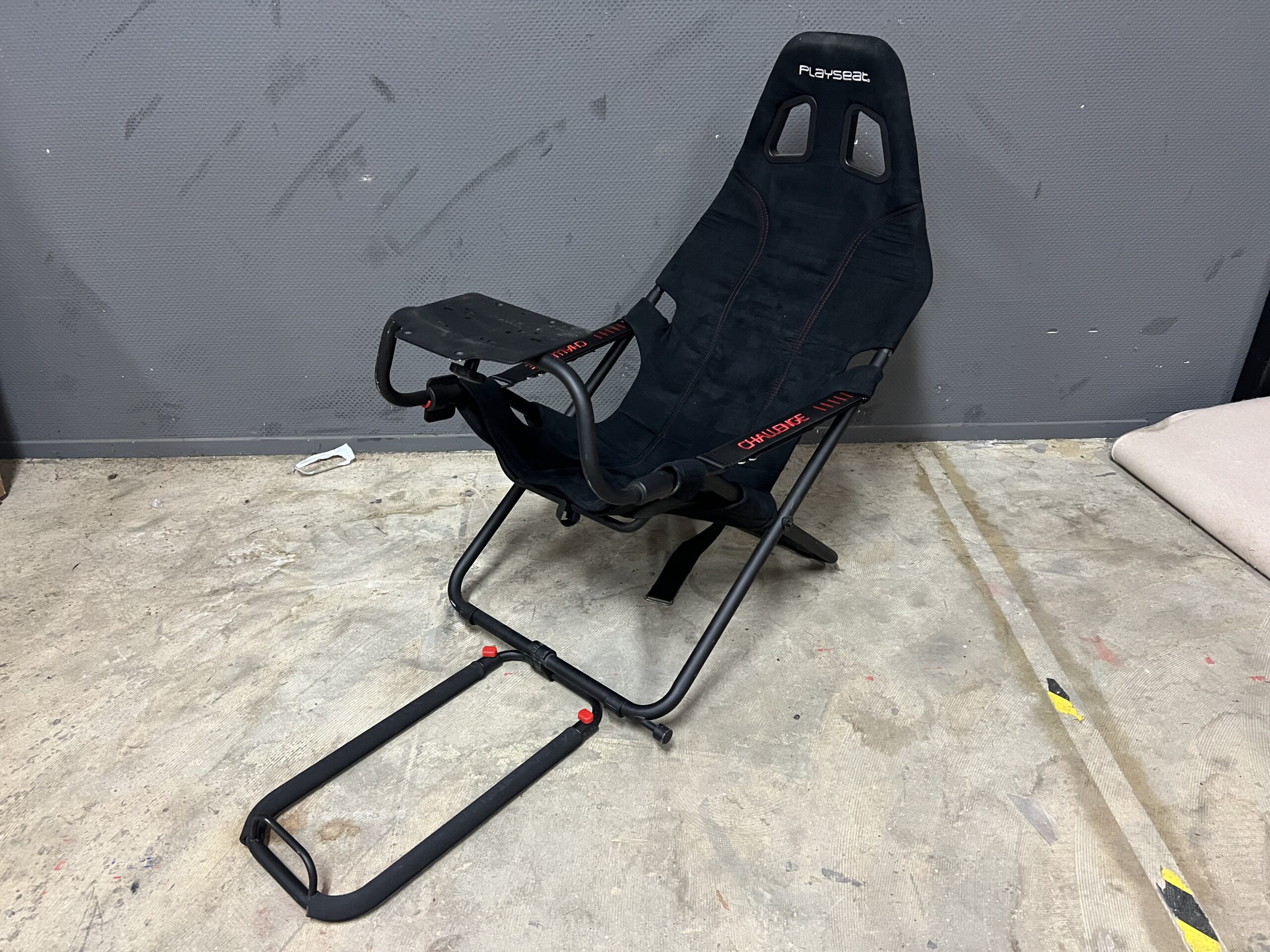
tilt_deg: -30.3
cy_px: 476
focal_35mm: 26
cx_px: 635
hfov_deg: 67.3
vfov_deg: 53.1
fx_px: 954
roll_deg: +0.5
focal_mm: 5.7
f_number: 1.5
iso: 400
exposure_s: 1/50
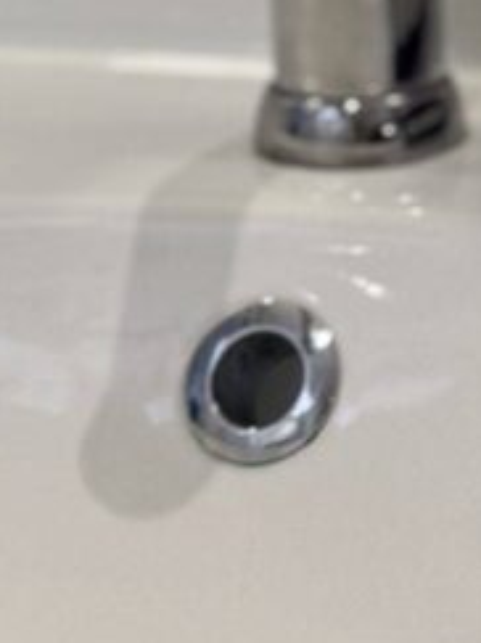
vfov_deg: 9.5
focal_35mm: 202
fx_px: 3746
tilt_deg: -8.6
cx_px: 899
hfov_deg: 7.1
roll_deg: +0.0
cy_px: -386
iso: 100
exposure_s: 1/100
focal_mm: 6.76
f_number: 1.78
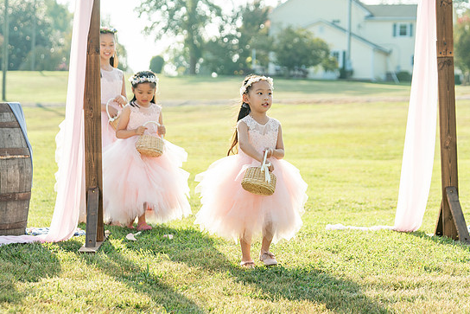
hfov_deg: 18.2
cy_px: 141
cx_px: 284
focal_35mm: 112
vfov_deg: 12.2
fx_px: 1463
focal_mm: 82
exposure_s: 1/250
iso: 100
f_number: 4
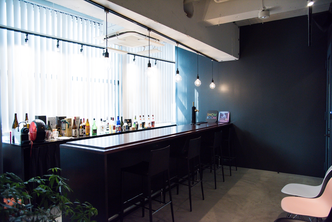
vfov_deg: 53.2
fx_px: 221
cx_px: 166
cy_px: 111
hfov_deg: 73.7
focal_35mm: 24
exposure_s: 1/160
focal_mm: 24
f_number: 4
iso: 1250
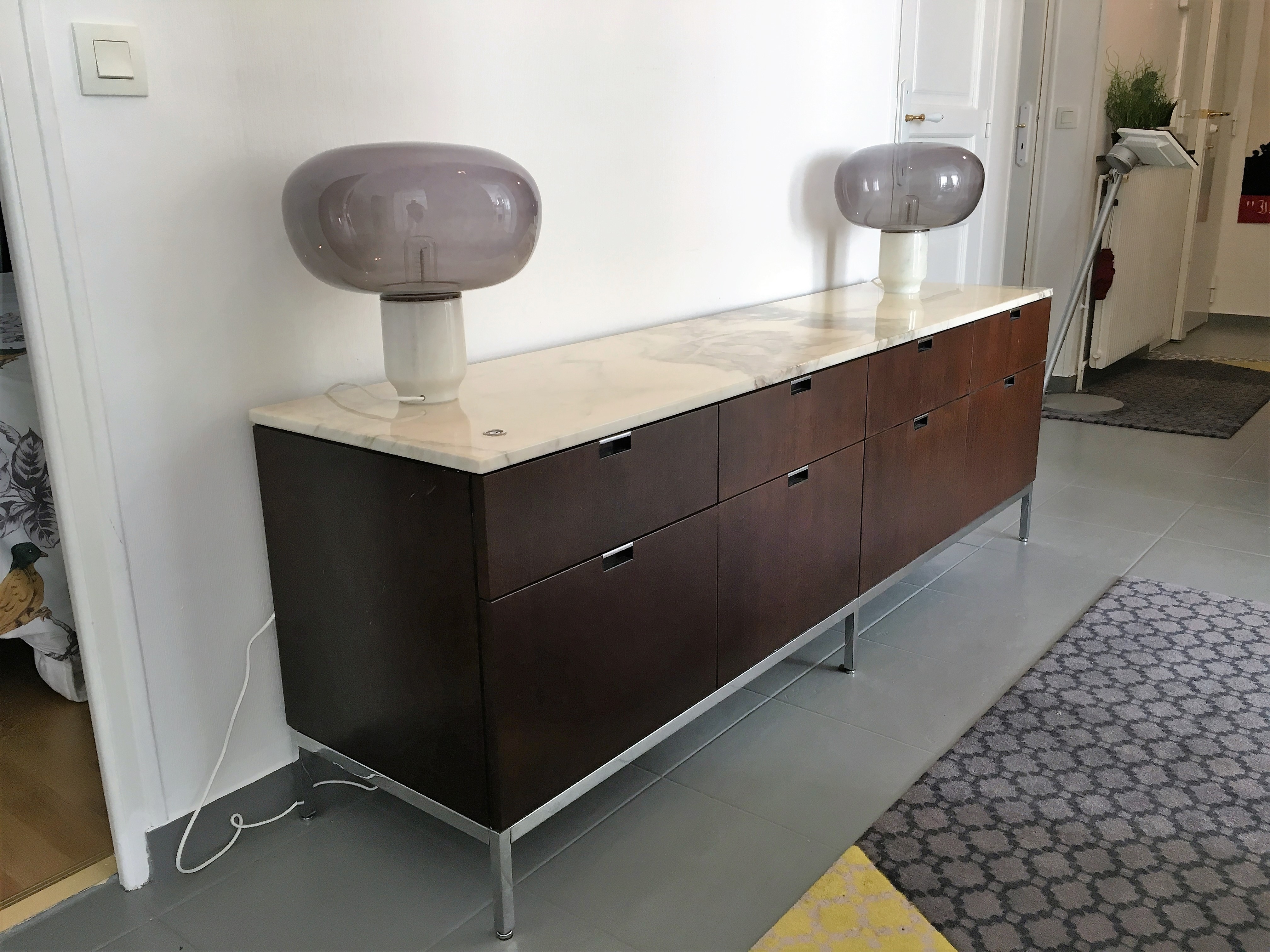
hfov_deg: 61.7
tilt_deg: -16.8
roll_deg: +0.6
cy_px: 476
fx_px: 1064
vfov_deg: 48.2
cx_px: 635
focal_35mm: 29
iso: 64
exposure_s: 1/33
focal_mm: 4.15
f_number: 2.2
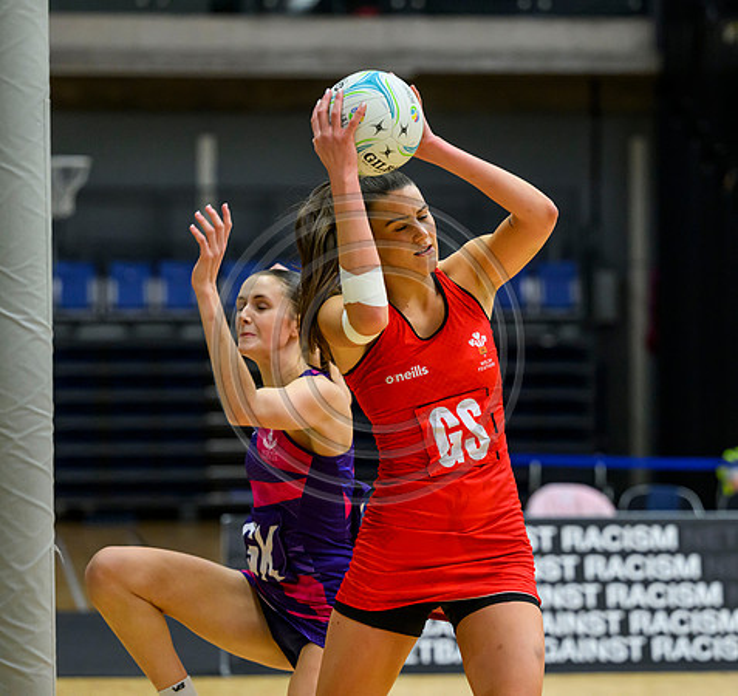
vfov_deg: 10.1
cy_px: 319
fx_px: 3930
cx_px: 403
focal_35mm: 168
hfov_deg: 10.7
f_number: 3.2
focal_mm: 125
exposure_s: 1/1000
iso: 4000
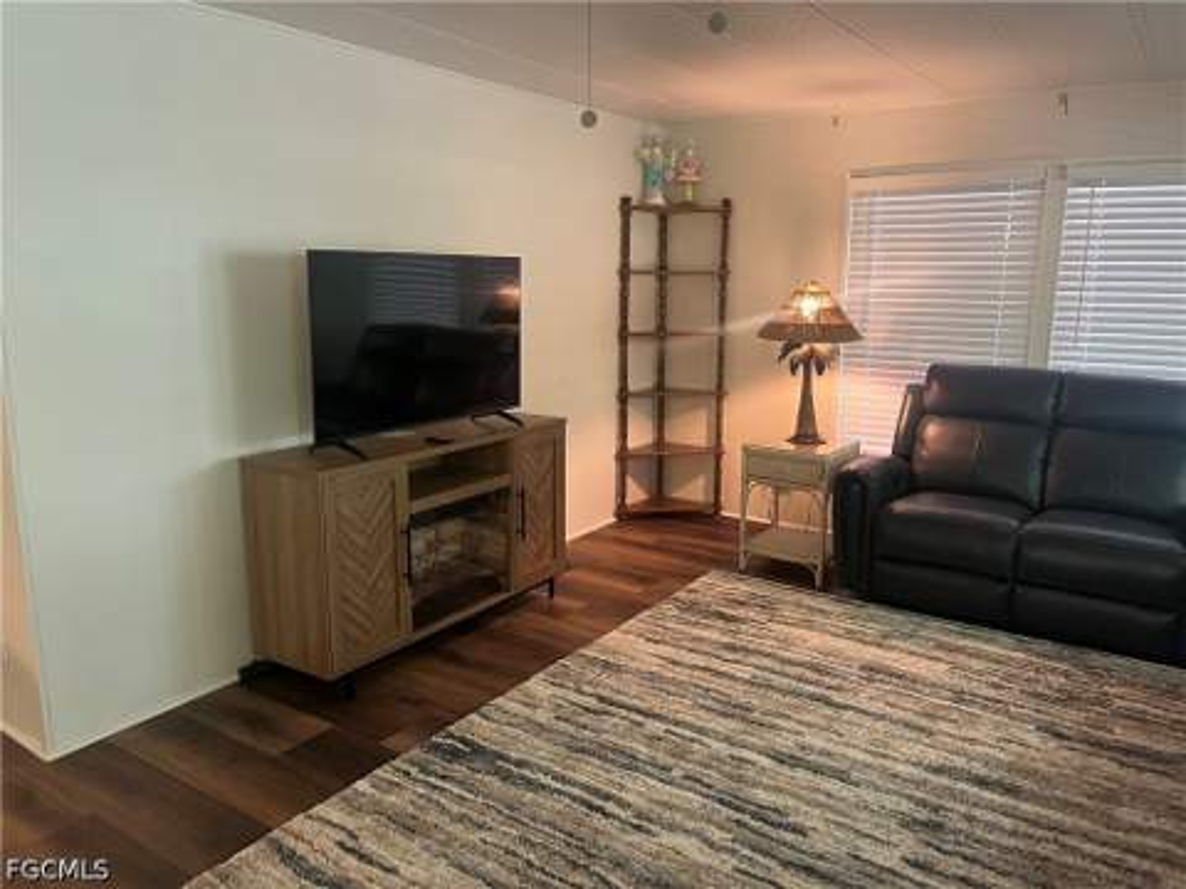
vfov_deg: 53.1
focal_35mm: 26
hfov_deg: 67.3
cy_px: 444
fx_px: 891
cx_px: 593
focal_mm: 5.1
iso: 400
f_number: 1.6
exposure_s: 1/60
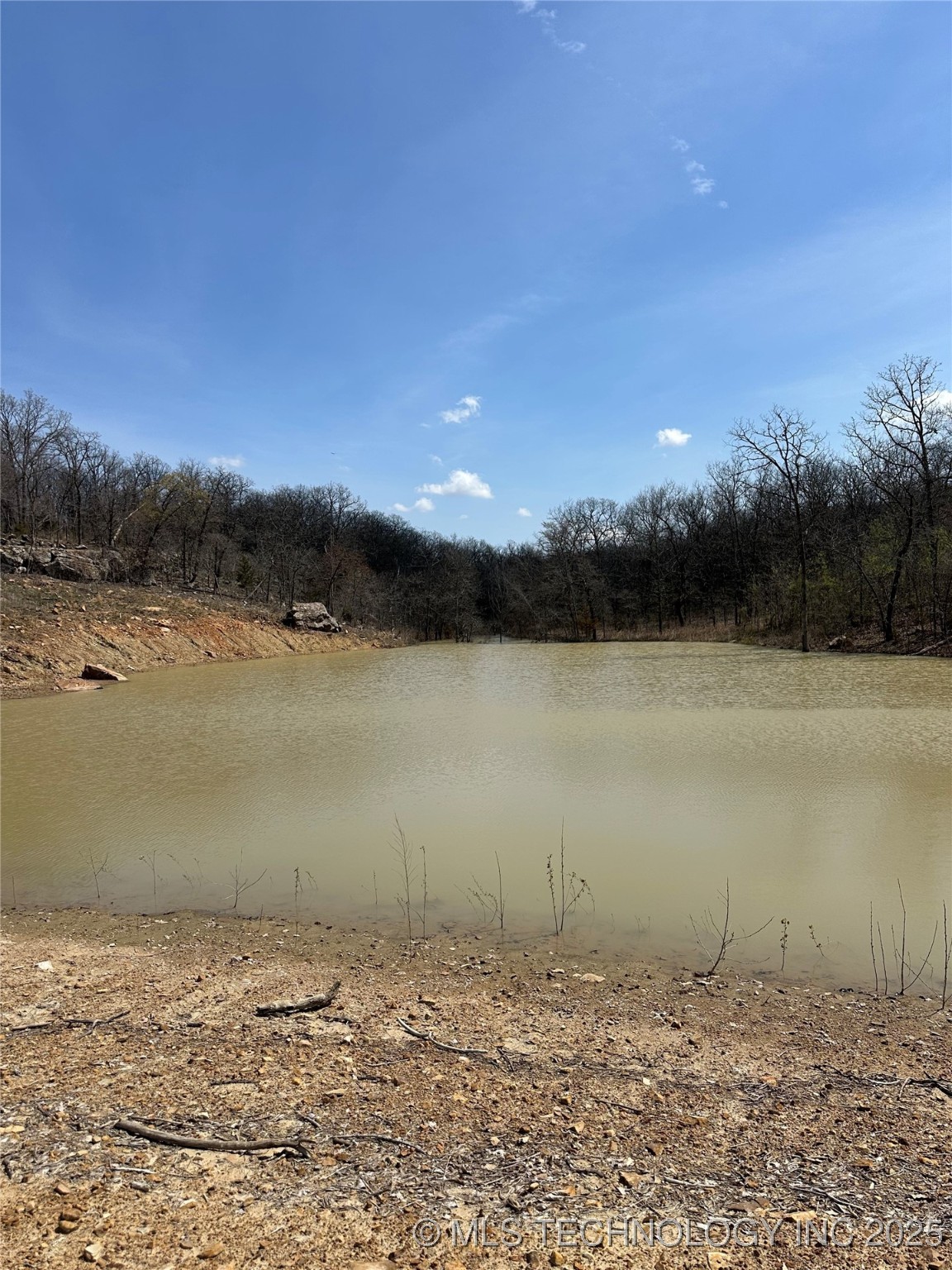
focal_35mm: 24
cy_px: 635
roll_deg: +1.0
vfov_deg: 71.6
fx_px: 880
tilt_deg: -0.9
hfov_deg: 56.8
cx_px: 476
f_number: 1.78
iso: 80
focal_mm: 6.86
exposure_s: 1/7576
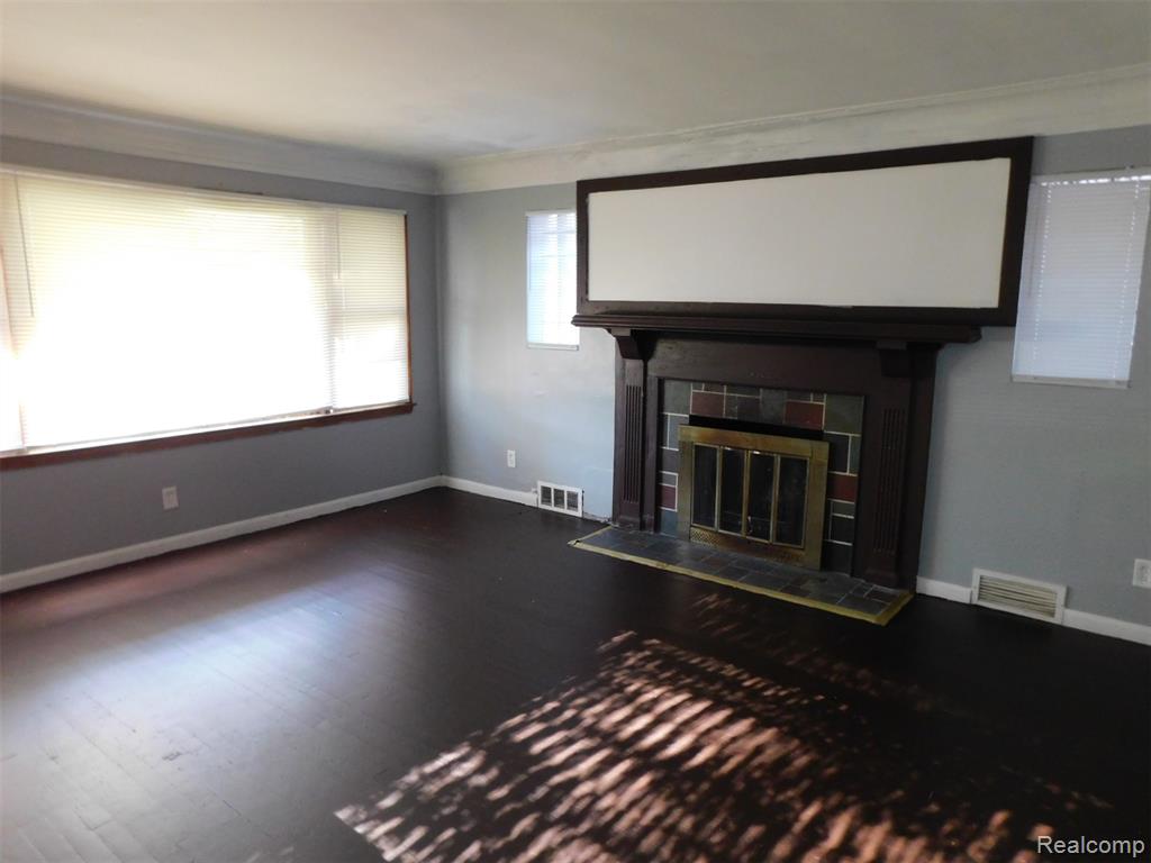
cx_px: 576
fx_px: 765
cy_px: 432
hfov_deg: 73.9
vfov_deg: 58.9
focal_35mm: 23
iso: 400
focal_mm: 4
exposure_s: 1/10
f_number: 3
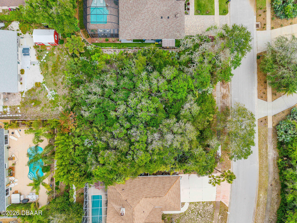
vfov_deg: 56.8
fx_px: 206
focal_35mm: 24
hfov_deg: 71.6
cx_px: 148
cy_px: 112
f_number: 1.8
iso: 110
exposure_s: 1/50
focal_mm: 8.67
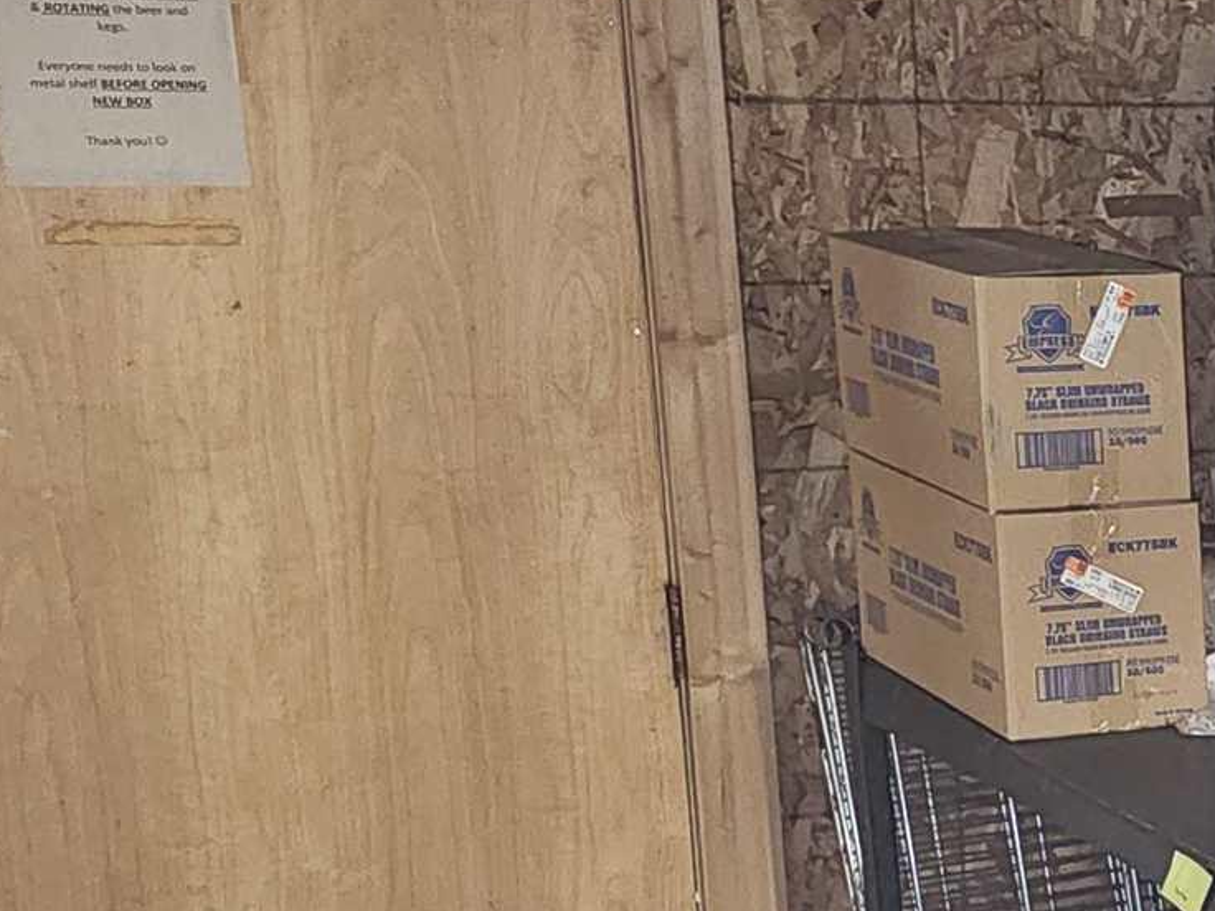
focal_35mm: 96
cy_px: 954
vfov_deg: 15.1
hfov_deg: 17.5
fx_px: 3370
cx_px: 2022
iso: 200
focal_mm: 6.3
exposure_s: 1/9.99
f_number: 1.7
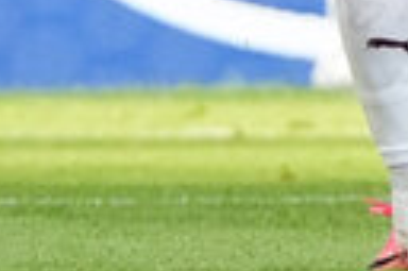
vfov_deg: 0.4
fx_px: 37997
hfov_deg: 0.6
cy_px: -644
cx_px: 1352
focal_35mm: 3357
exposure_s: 1/2500
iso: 1600
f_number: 4
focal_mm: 420
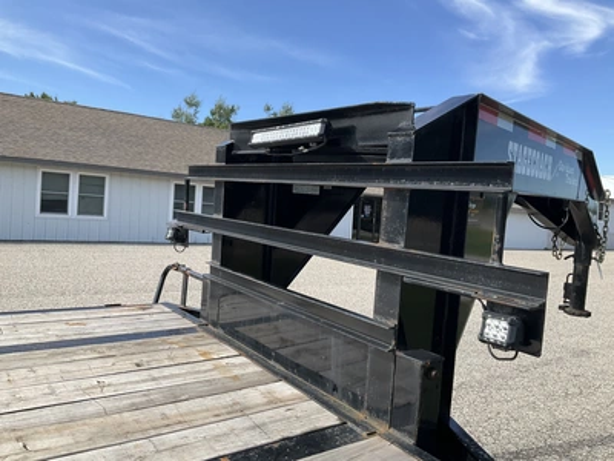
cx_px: 307
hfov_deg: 61.7
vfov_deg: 48.2
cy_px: 230
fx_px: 514
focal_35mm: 29
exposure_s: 1/1055
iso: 25
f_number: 1.8
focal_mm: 3
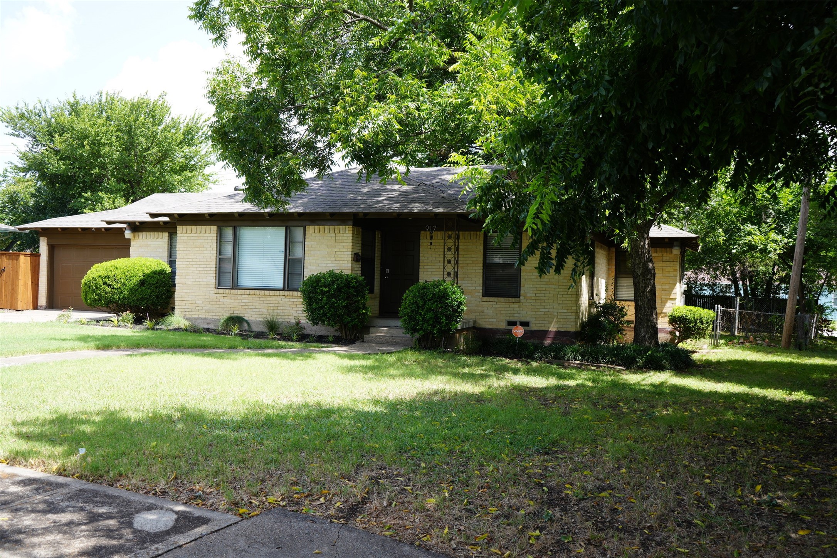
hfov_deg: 57.2
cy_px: 279
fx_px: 767
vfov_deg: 40.0
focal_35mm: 33
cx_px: 418
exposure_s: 1/100
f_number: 6.3
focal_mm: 33
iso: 100
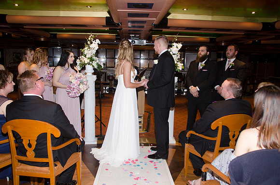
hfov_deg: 62.0
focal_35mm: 30
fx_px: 233
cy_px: 92
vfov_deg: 43.4
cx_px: 140
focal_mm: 20
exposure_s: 1/60
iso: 400
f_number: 5.6
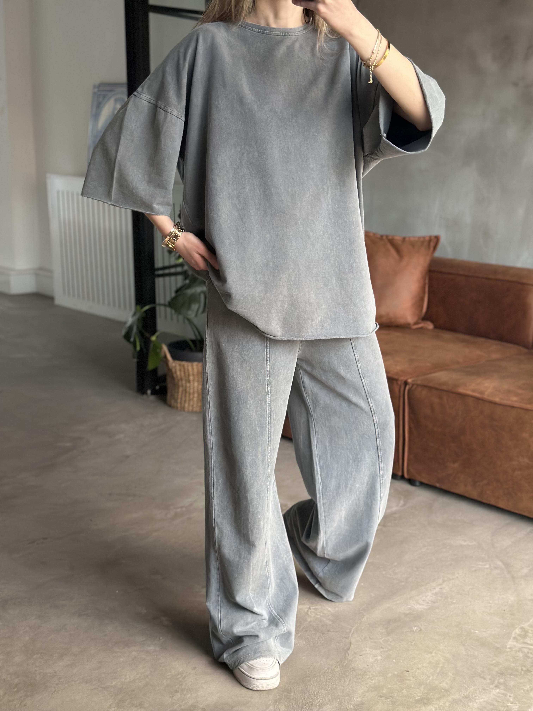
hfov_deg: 30.3
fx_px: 985
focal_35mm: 48
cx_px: 266
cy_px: 356
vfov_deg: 39.7
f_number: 1.78
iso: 400
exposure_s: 1/46
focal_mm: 6.86
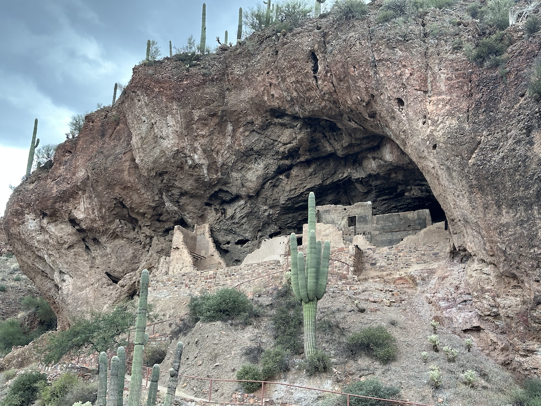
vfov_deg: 30.3
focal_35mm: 48
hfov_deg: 39.7
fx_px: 750
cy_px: 203
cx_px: 270
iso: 64
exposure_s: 1/390
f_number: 1.78
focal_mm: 6.86
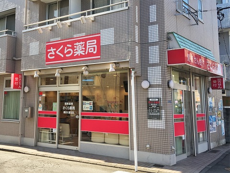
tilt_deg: +9.3
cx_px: 115
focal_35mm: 29
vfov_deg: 48.2
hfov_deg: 61.7
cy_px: 86
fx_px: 193
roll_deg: -0.4
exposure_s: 1/386
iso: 25
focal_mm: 4.15
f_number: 2.2
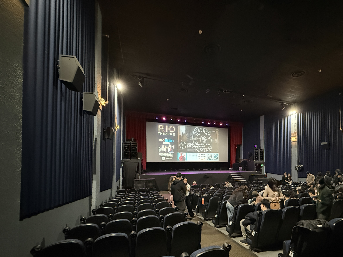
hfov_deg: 85.6
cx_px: 220
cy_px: 160
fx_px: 178
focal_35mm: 18
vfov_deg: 70.5
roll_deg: -0.5
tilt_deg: +1.1
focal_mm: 2.22
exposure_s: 1/30
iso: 1600
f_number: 2.2
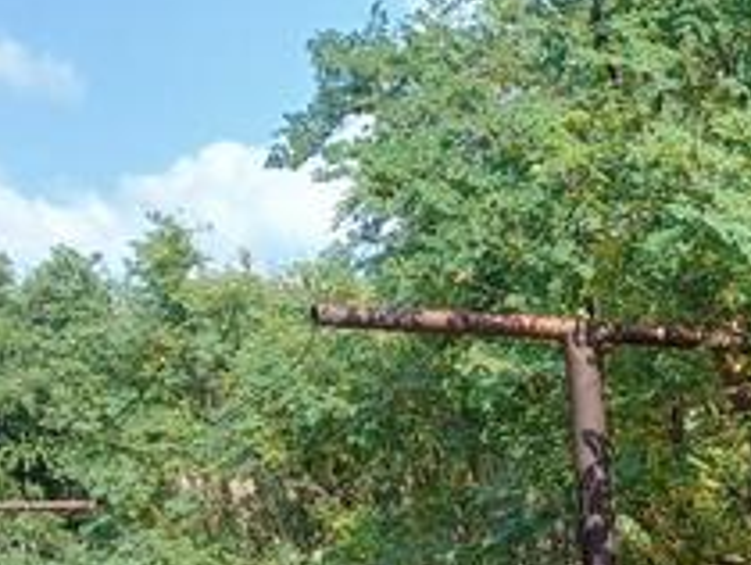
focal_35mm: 99
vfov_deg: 13.9
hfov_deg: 17.7
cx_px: 1137
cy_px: 873
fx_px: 2150
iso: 20
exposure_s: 1/250
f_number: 1.8
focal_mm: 3.98
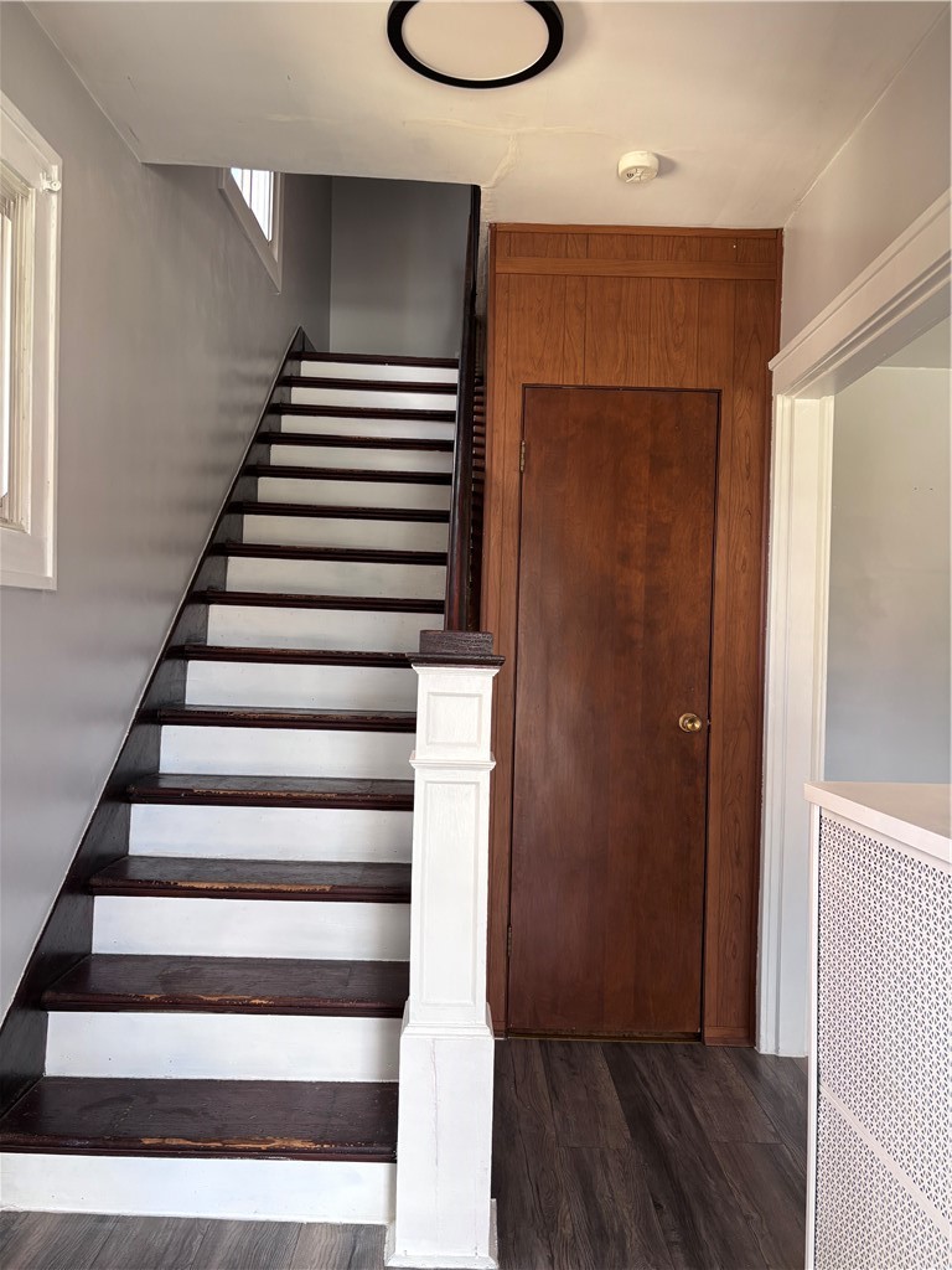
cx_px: 476
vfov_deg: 67.3
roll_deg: -1.8
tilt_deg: -0.2
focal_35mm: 26
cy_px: 635
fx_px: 953
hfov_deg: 53.1
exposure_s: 1/121
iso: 125
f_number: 1.6
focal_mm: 5.96
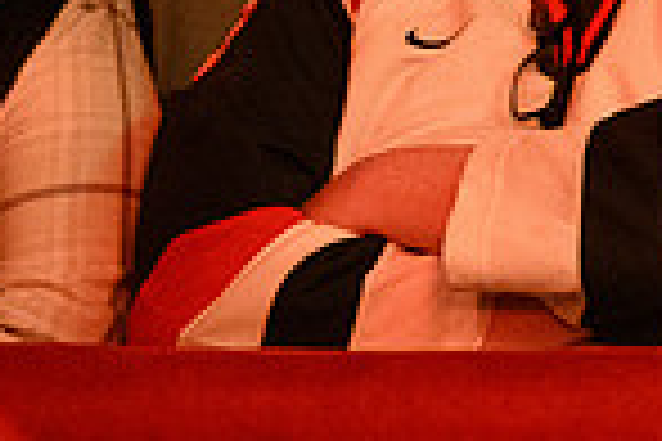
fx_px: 17891
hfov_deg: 2.1
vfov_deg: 1.4
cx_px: 894
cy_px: -252
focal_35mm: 973
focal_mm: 200
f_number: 2.8
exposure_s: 1/30
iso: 12800
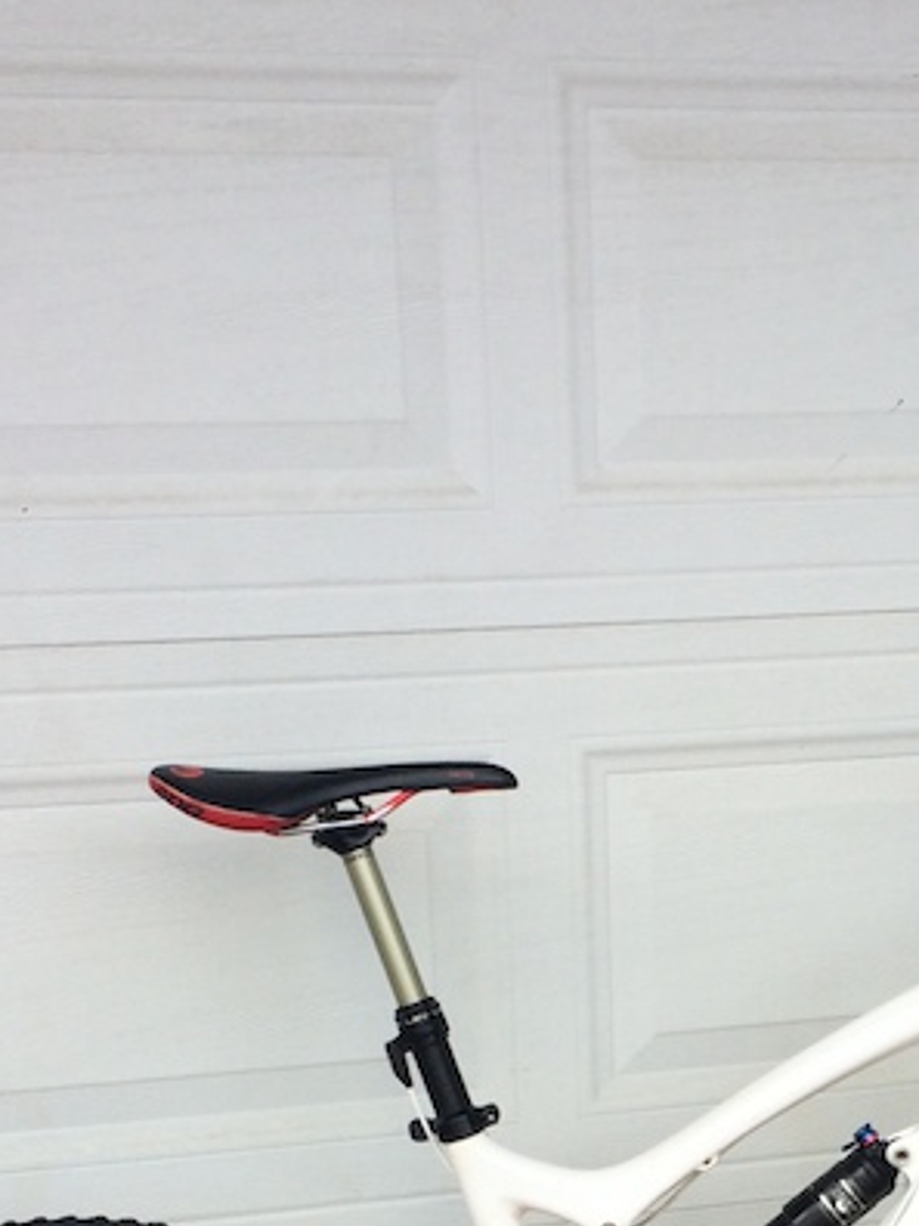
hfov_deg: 19.4
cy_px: 1279
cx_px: 755
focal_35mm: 75
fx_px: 2655
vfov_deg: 24.6
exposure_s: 1/376
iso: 32
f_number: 2.2
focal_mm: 4.15
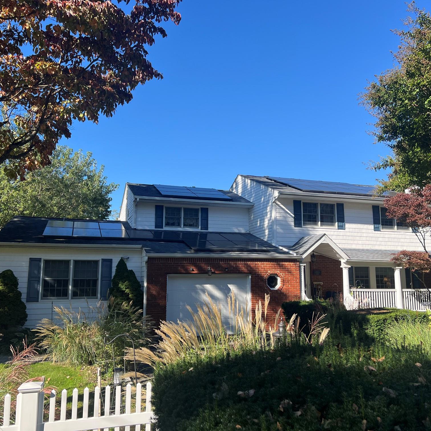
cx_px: 233
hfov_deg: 52.5
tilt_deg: +8.6
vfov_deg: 52.5
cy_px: 213
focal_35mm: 31
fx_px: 437
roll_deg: +0.0
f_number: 1.5
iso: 50
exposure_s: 1/2208
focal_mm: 5.7
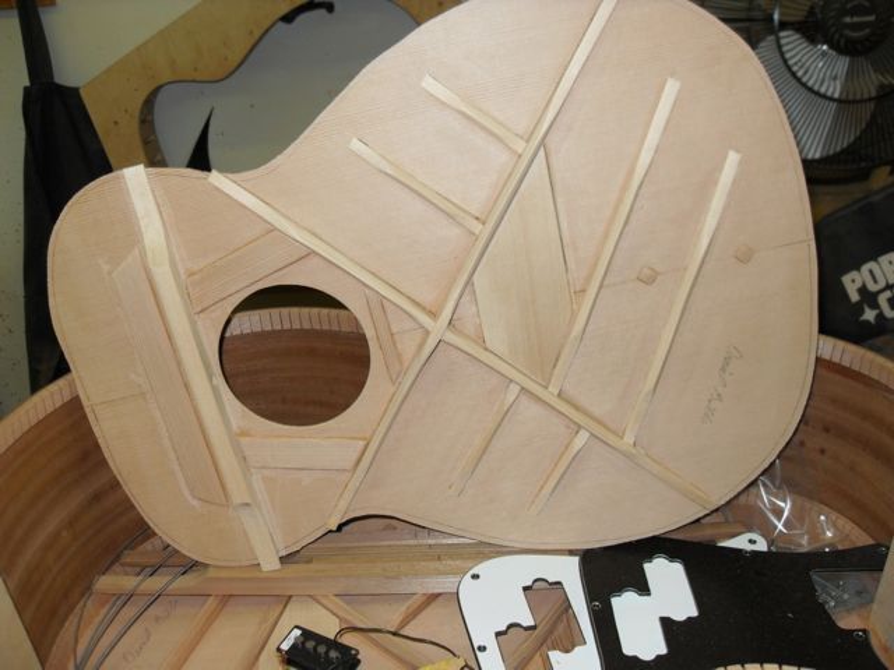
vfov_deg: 40.7
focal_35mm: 35
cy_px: 335
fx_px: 904
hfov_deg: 52.6
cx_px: 447
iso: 100
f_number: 2.8
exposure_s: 1/45
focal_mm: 6.3
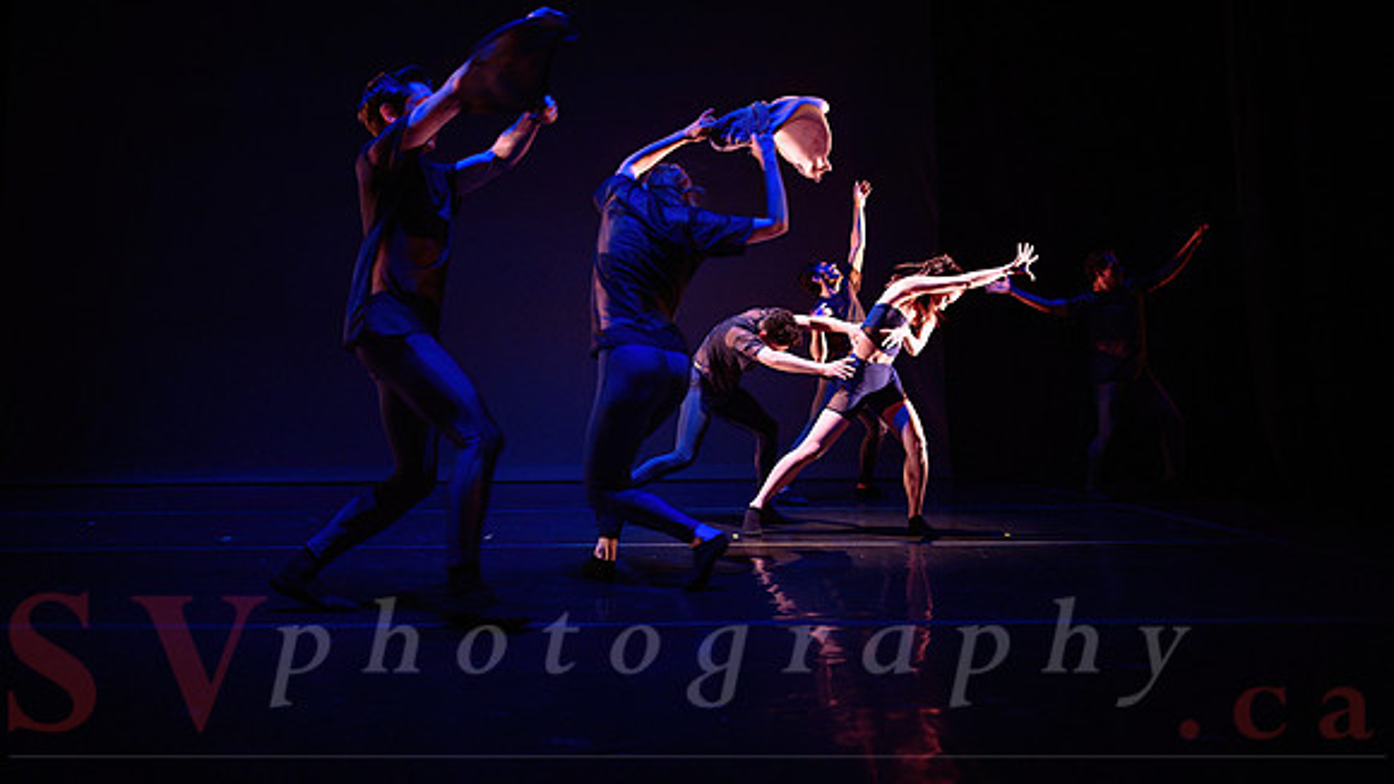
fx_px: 938
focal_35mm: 25
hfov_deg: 73.2
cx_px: 696
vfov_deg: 45.3
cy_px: 360
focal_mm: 24
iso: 1000
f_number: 1.4
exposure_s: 1/320
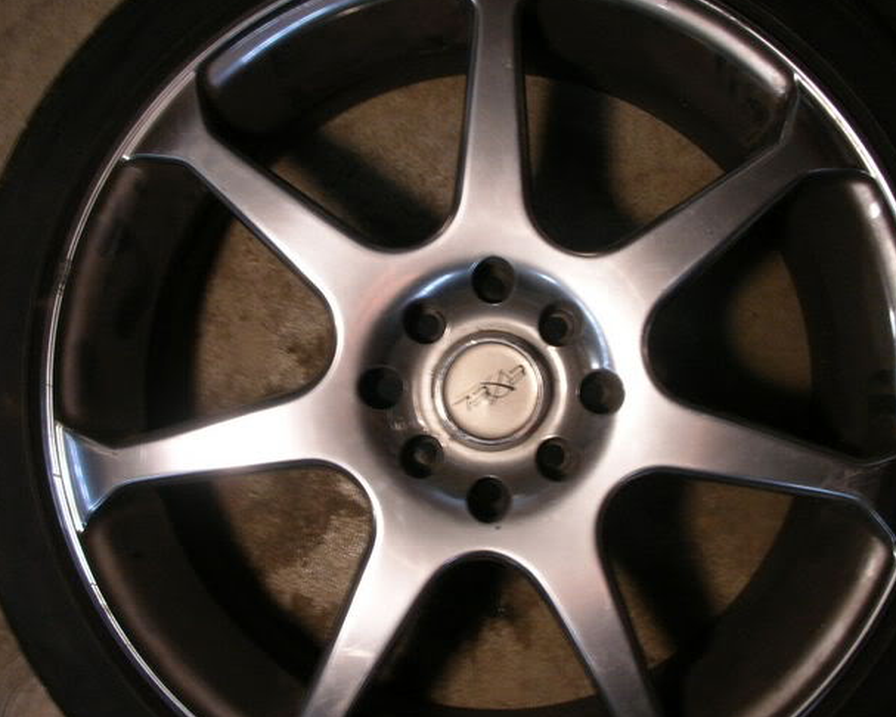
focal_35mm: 45
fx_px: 1194
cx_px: 466
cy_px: 387
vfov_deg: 33.4
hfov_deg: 41.1
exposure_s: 1/4
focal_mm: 5.8
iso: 78
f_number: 3
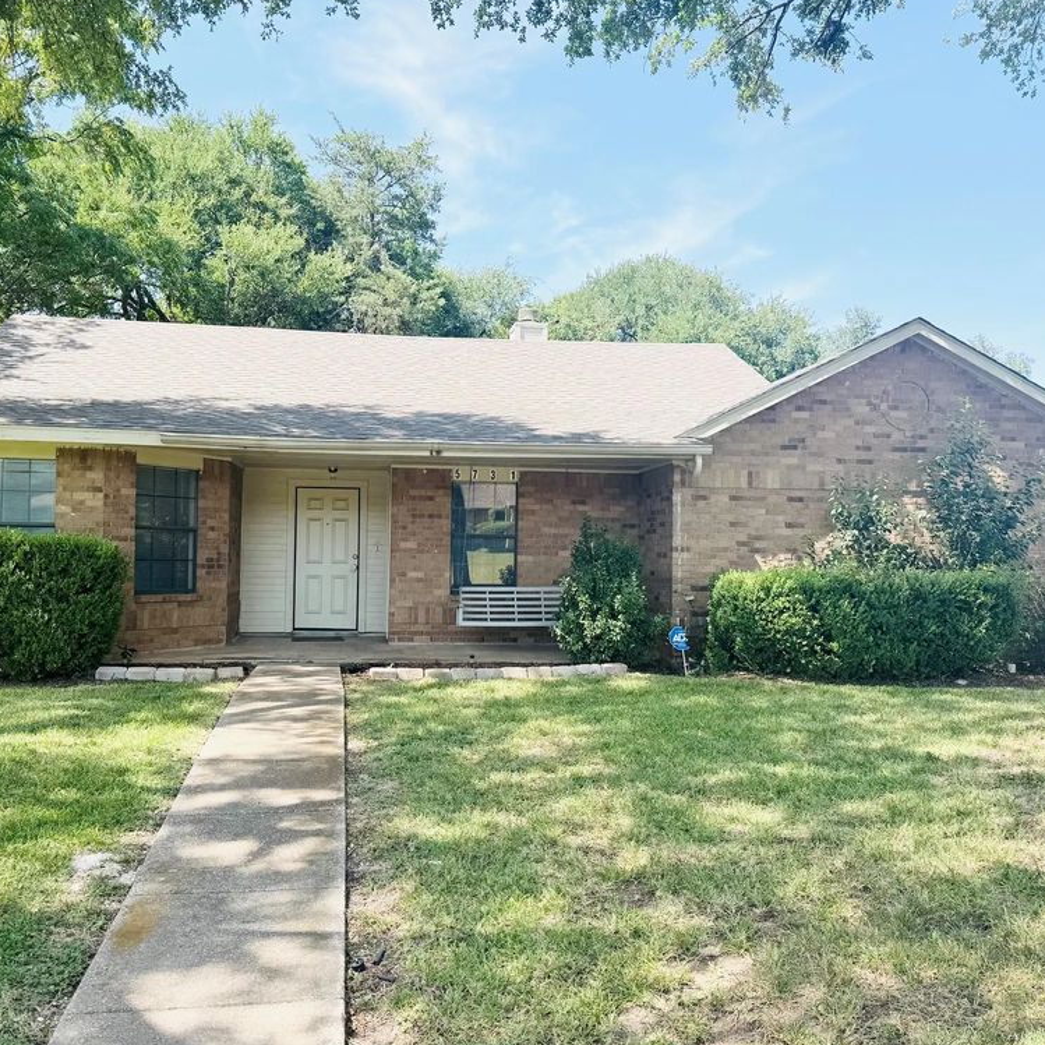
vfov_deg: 55.6
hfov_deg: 55.5
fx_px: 990
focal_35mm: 29
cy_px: 522
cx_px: 460
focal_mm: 6.76
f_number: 1.78
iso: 80
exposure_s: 1/1678
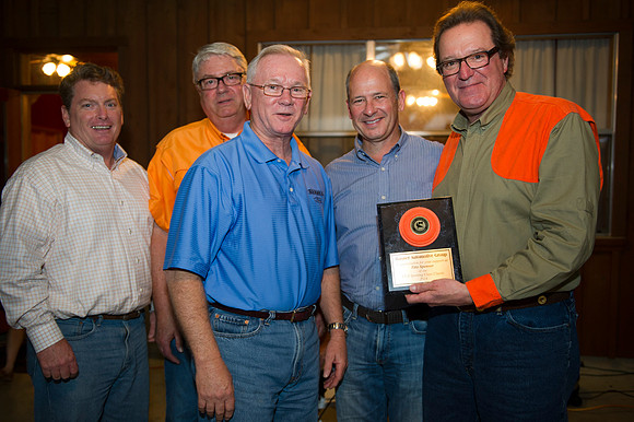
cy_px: 211
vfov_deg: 41.1
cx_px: 317
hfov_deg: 58.7
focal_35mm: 32
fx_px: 563
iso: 800
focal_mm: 32
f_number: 2.8
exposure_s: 1/60
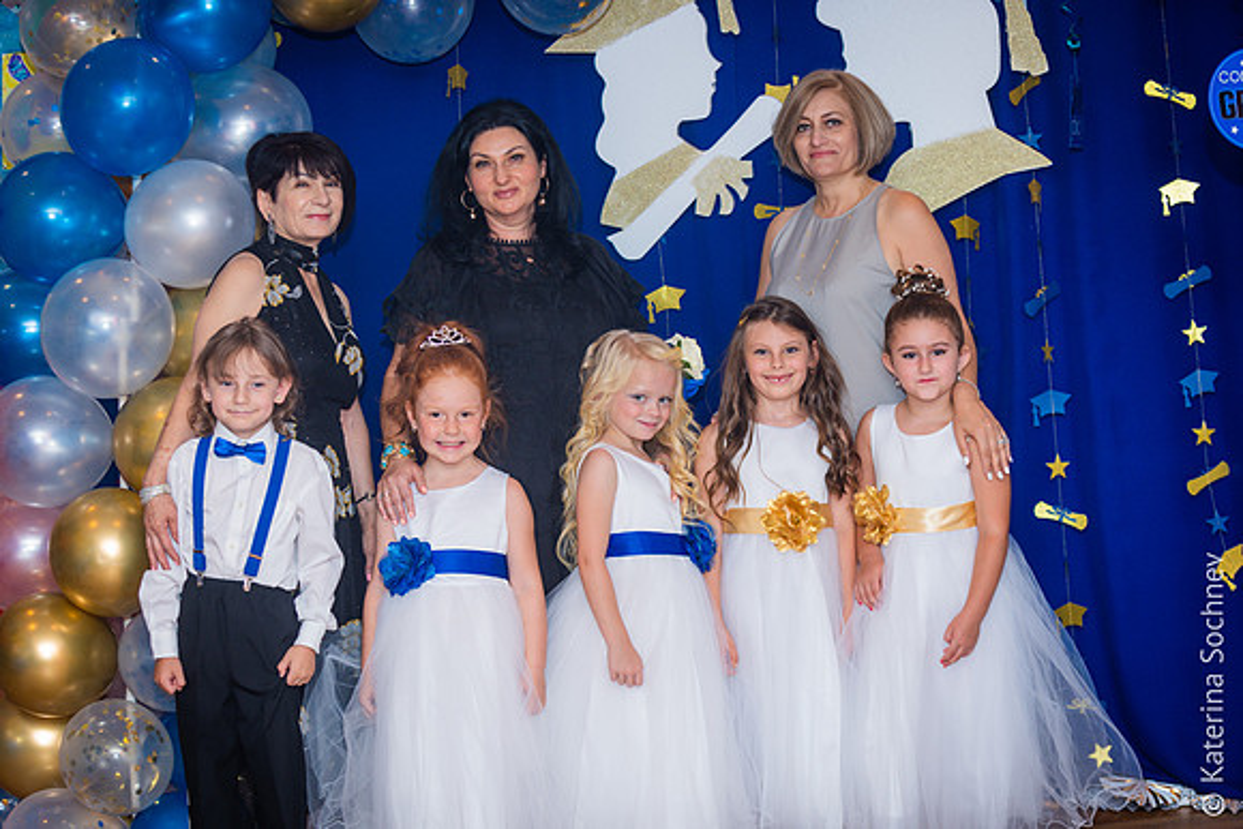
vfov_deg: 19.5
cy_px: 414
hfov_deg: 28.8
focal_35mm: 70
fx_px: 2417
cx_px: 622
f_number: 3.5
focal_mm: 70
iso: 320
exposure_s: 1/200
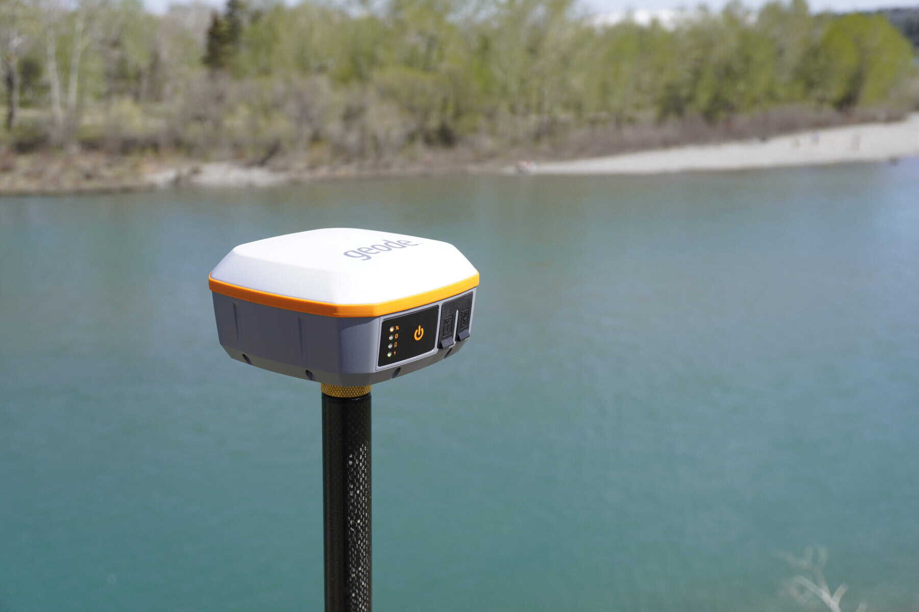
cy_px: 306
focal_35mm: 44
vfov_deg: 30.8
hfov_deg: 45.0
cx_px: 460
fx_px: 1110
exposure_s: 1/320
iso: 100
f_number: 6.3
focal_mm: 29
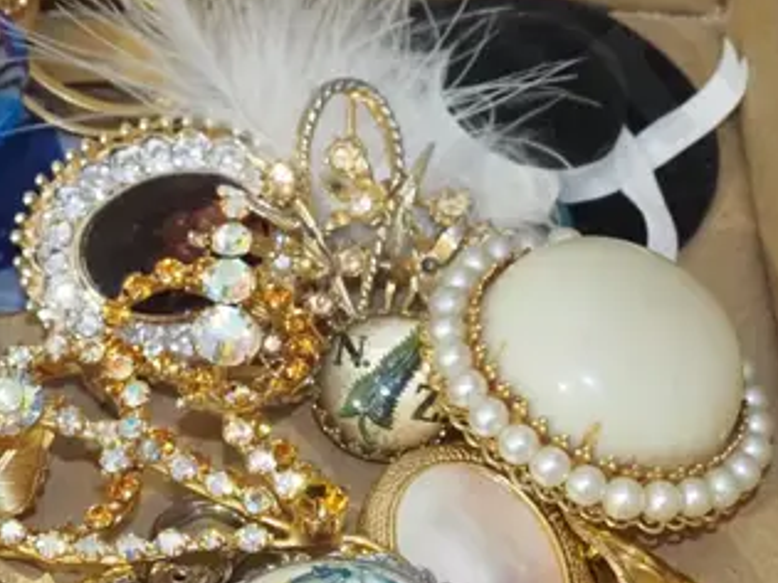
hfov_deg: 10.7
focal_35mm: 182
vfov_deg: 8.1
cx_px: -183
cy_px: 702
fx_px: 4089
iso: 2500
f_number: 5.6
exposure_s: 1/60
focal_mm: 28
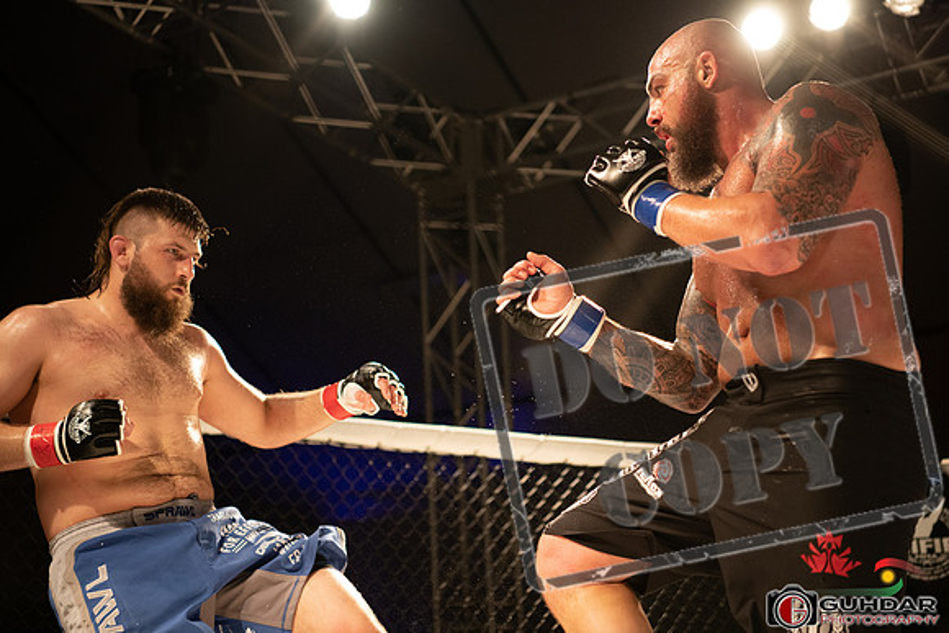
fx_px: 1846
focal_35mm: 70
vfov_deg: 19.5
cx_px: 474
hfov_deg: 28.8
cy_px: 316
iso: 1600
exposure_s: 1/1000
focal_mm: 70
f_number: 2.8
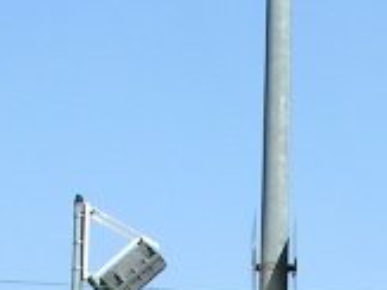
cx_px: 240
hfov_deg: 10.6
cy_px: 692
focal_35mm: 187
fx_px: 2089
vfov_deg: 7.4
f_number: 5.6
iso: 50
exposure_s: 1/320
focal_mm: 5.8
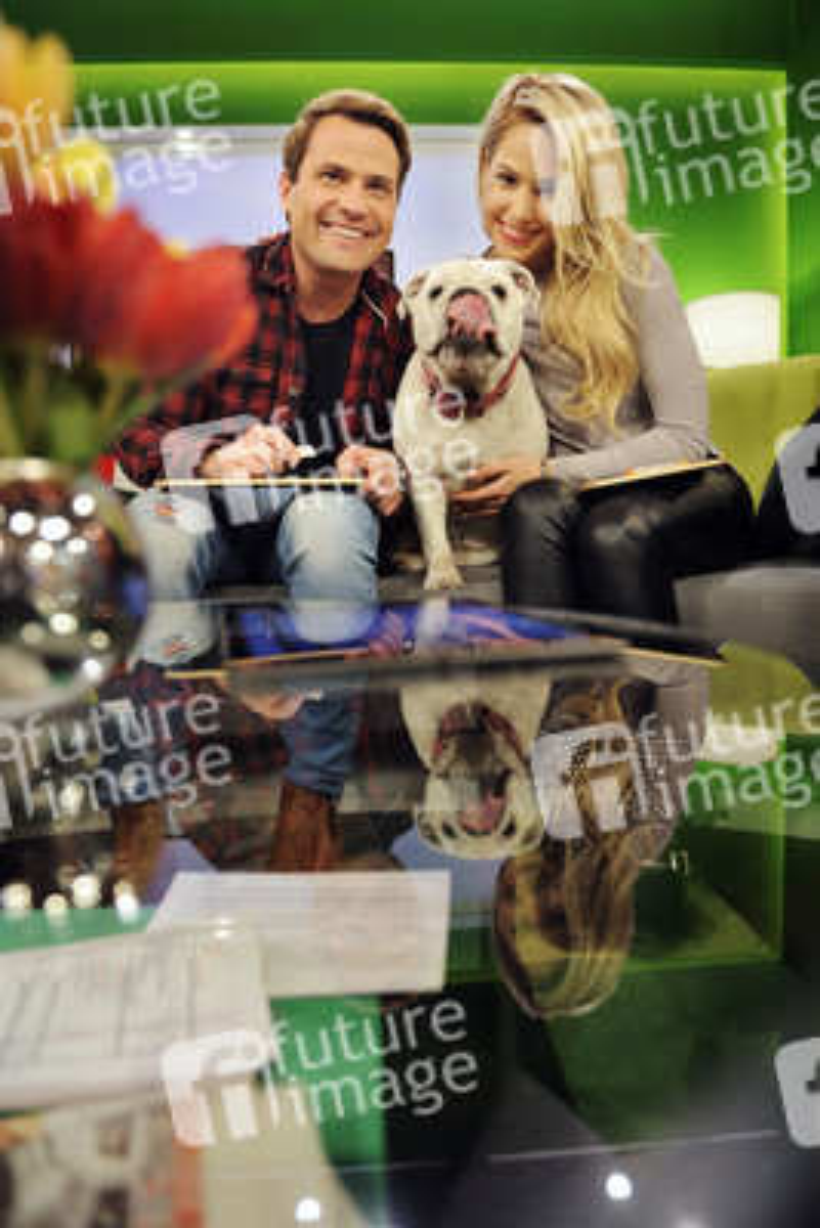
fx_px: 819
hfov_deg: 53.2
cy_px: 614
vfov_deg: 73.7
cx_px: 410
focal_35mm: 24
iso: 800
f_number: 2.8
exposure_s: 1/160
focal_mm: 24
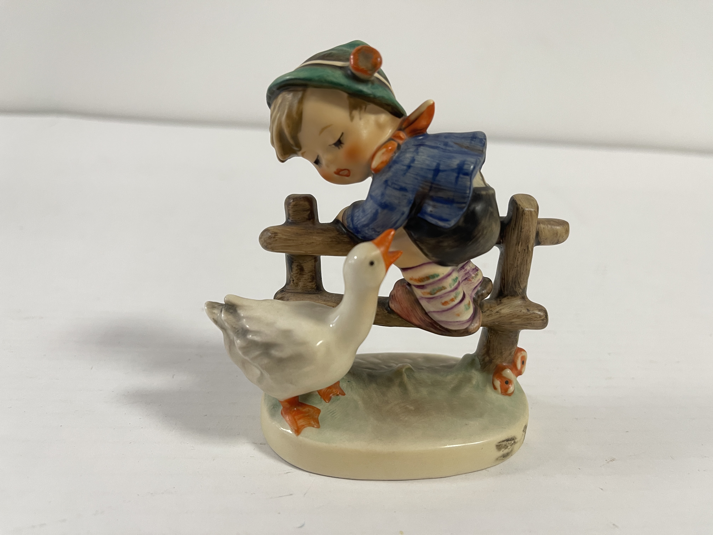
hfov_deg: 69.4
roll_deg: -4.9
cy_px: 268
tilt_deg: -18.5
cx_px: 356
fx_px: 515
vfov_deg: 54.9
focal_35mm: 25
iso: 100
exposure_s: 1/50
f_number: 1.6
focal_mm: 5.1
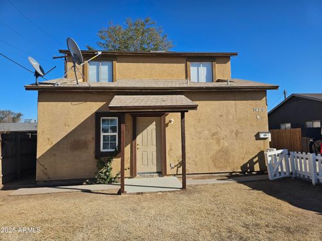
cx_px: 161
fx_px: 214
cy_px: 120
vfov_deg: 58.9
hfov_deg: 73.9
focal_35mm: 23
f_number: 1.7
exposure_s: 1/2000
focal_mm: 6.3
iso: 25
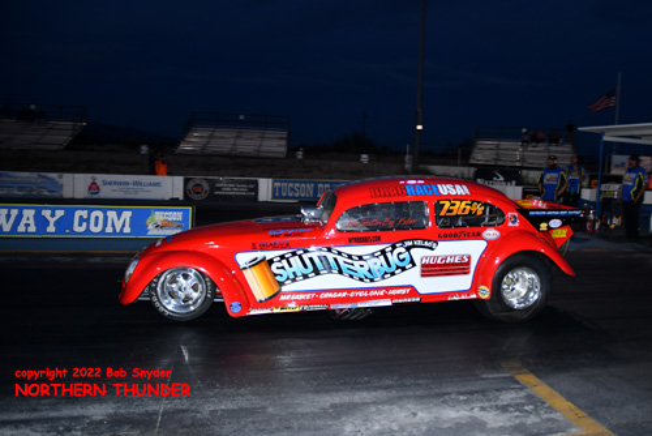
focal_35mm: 24
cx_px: 326
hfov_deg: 73.7
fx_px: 435
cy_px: 218
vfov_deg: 53.2
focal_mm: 16
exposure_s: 1/250
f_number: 2.8
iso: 320
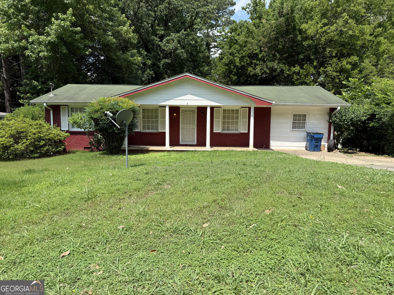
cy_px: 148
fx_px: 273
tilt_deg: -5.5
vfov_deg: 56.8
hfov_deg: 71.6
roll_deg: -0.9
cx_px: 197
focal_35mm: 24
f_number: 1.78
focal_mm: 6.76
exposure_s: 1/2703
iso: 80
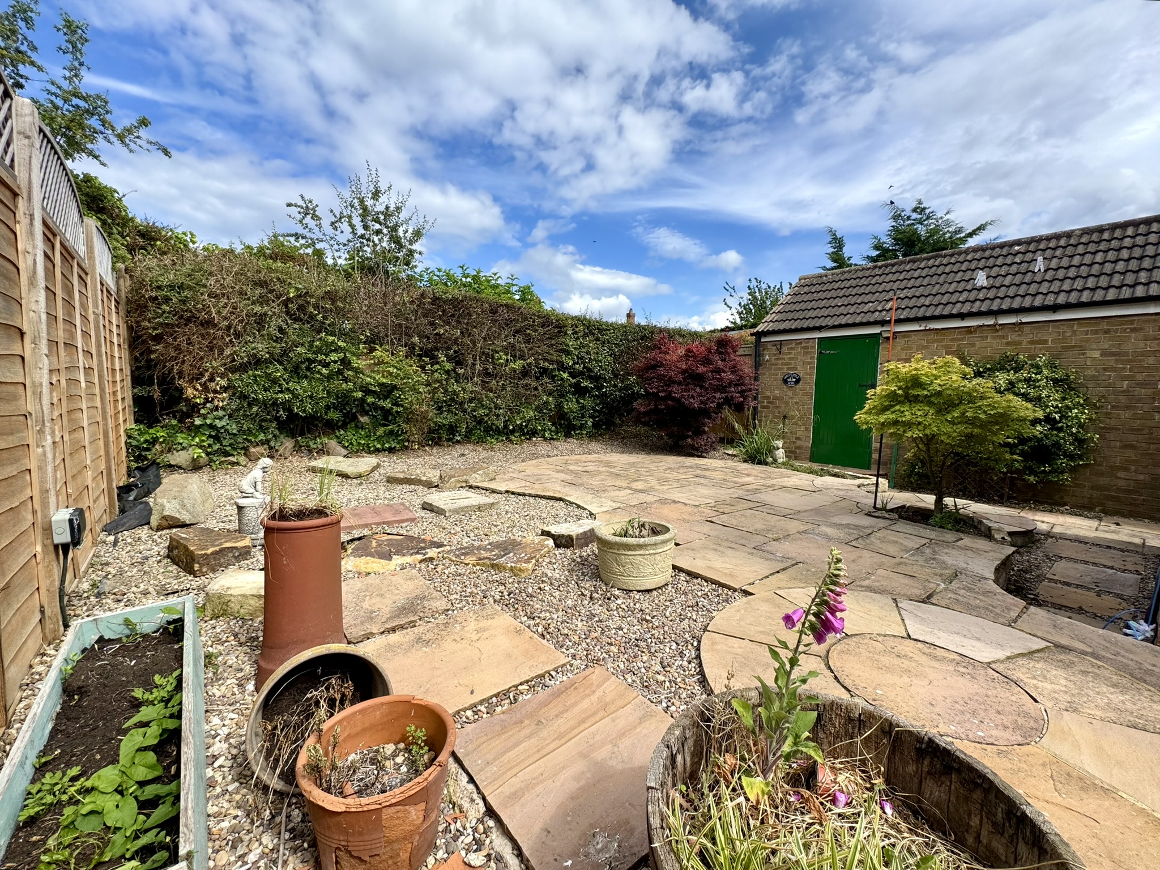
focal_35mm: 14
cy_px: 435
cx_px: 580
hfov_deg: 102.1
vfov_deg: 85.7
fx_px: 469
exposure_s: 1/1236
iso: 40
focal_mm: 2.22
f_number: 2.2
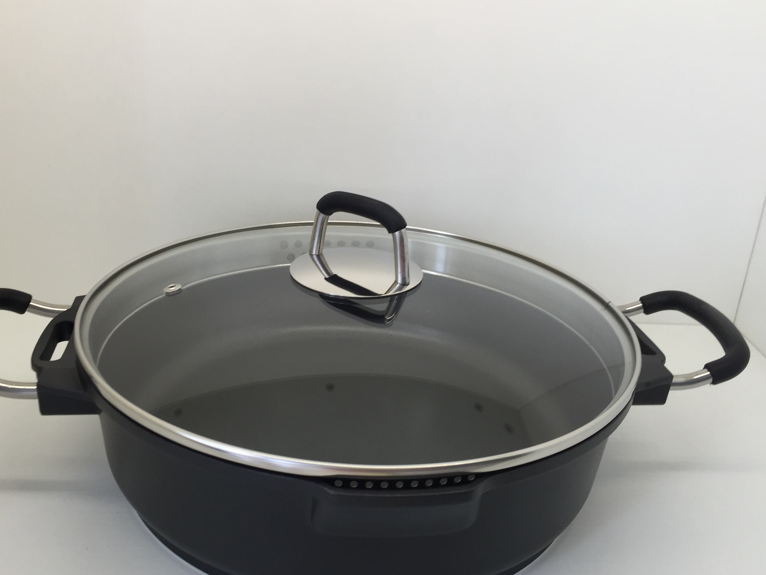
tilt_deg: -22.9
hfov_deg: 50.0
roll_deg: -2.2
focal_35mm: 37
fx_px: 819
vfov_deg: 38.7
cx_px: 341
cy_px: 287
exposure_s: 1/100
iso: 50
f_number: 2.2
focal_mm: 4.15
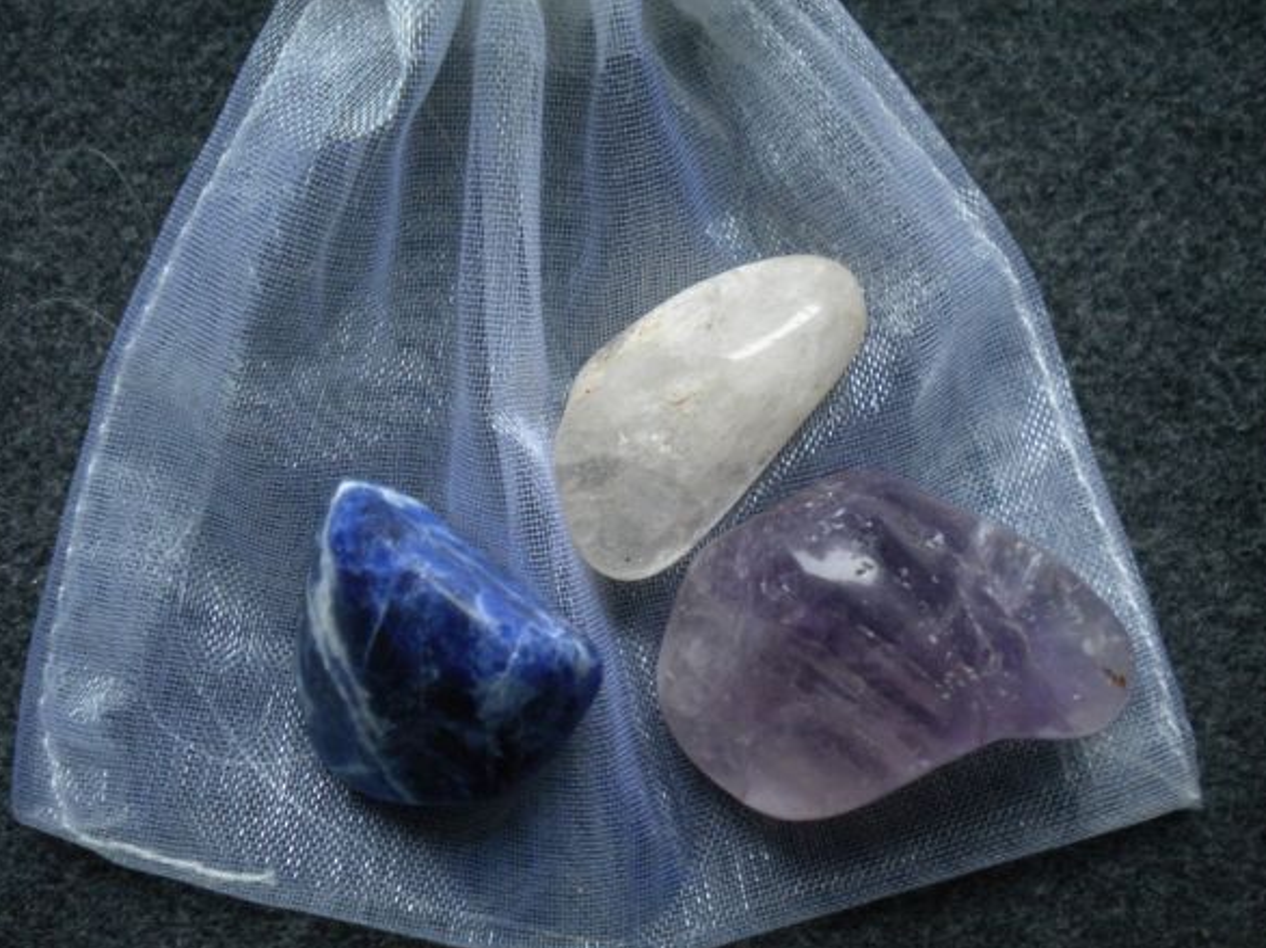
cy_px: 482
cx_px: 633
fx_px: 1535
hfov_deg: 44.8
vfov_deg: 34.3
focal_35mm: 42
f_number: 3.5
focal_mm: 7.4
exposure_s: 1/60
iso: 337
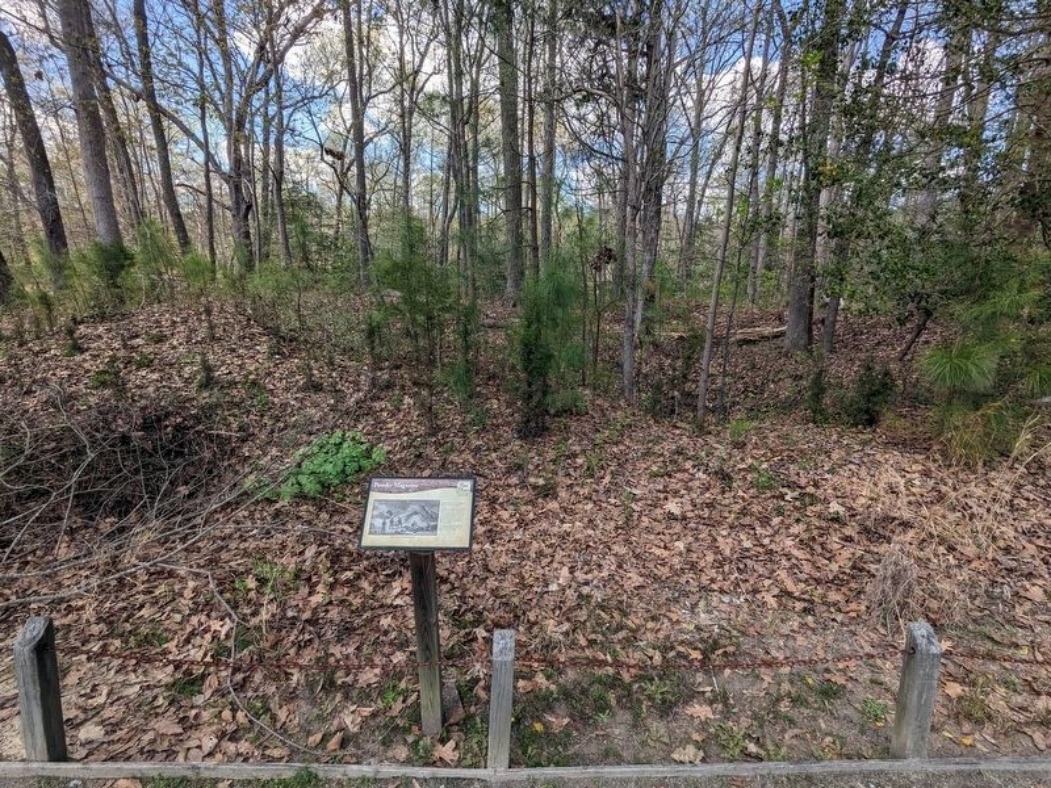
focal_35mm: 16
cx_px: 526
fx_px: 486
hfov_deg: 94.5
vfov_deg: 78.1
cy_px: 394
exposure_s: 1/406
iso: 34
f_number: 2.2
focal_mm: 2.22
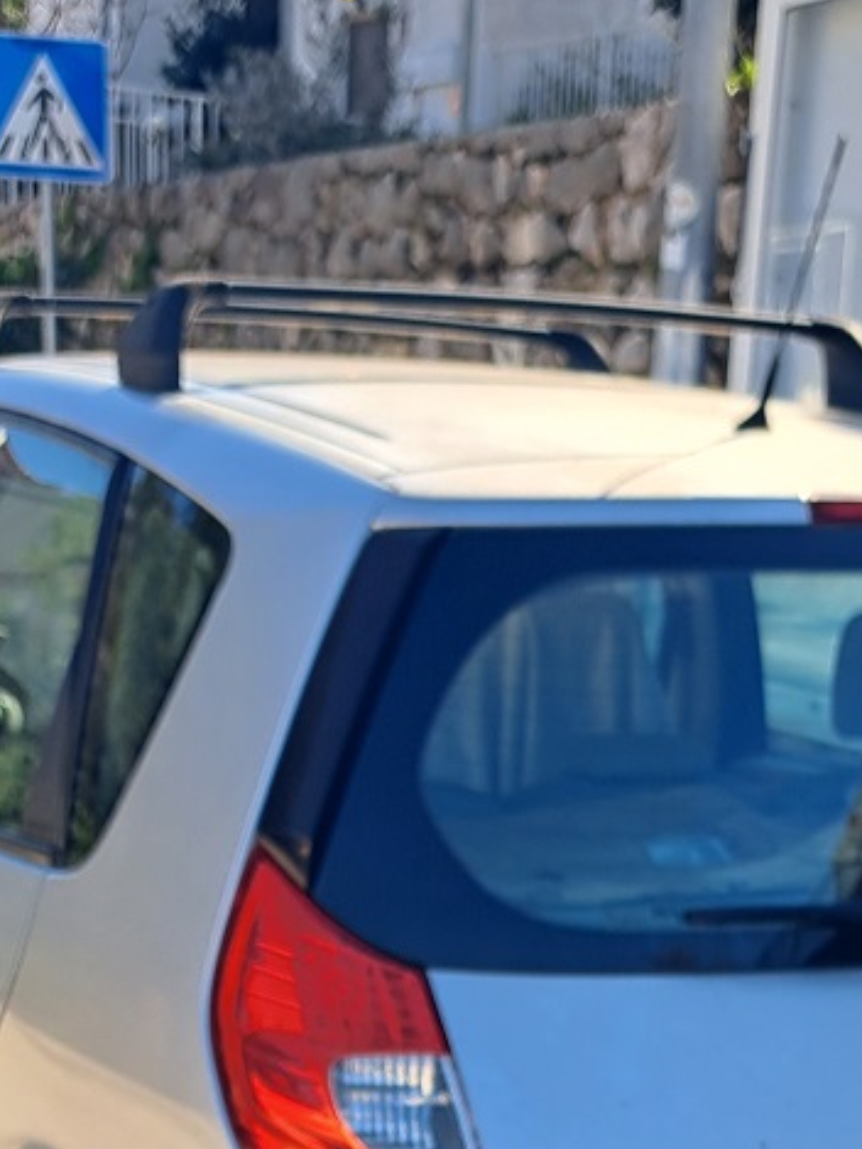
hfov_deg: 20.7
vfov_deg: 24.9
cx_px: 547
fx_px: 2356
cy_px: 1347
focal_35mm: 71
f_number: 1.8
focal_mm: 5.23
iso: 50
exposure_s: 1/353
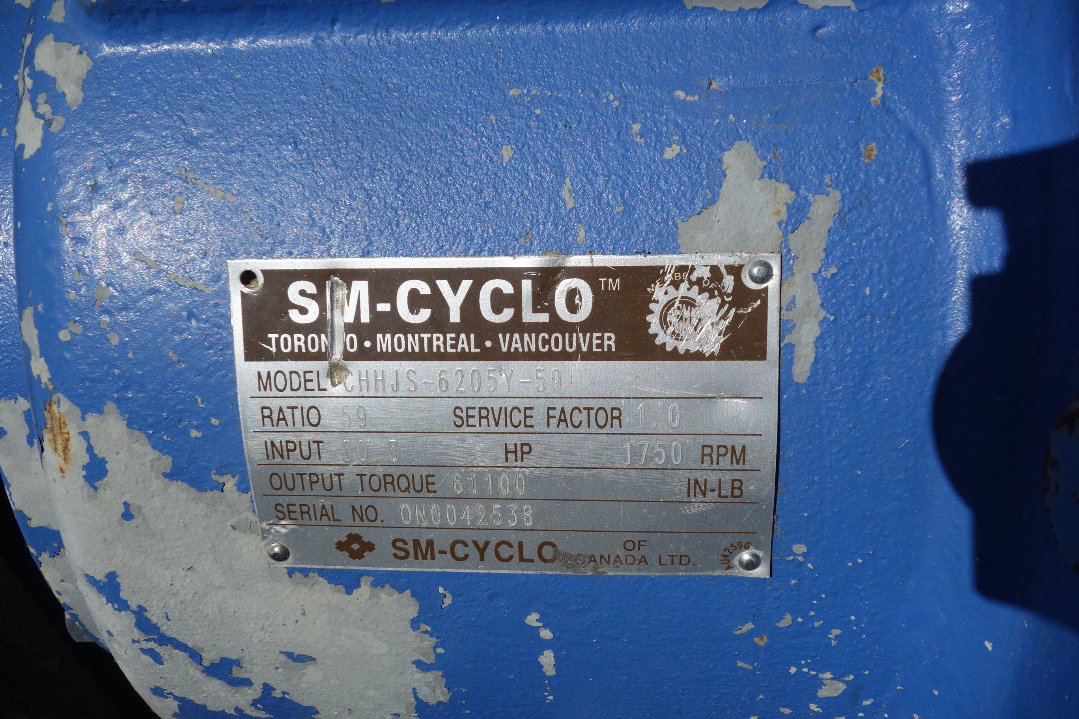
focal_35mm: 35
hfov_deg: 54.4
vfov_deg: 37.9
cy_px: 360
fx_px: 1049
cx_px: 540
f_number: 7.1
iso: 125
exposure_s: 1/800
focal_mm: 12.94
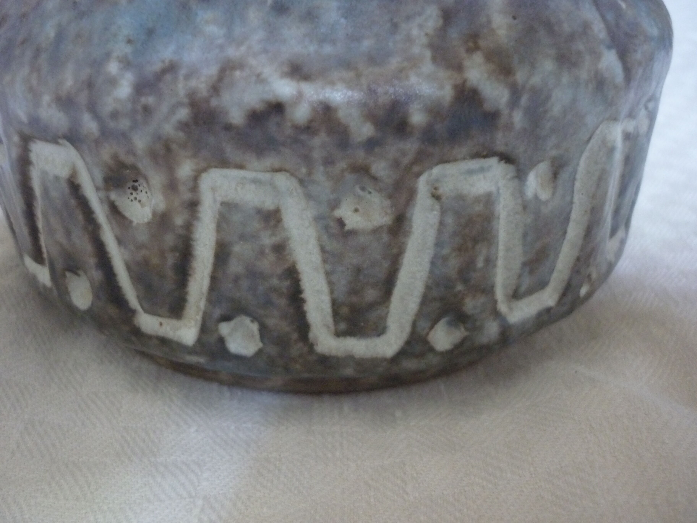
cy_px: 262
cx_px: 348
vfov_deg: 42.9
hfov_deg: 55.4
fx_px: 664
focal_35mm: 33
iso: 400
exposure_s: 1/8
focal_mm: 5.5
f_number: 2.8
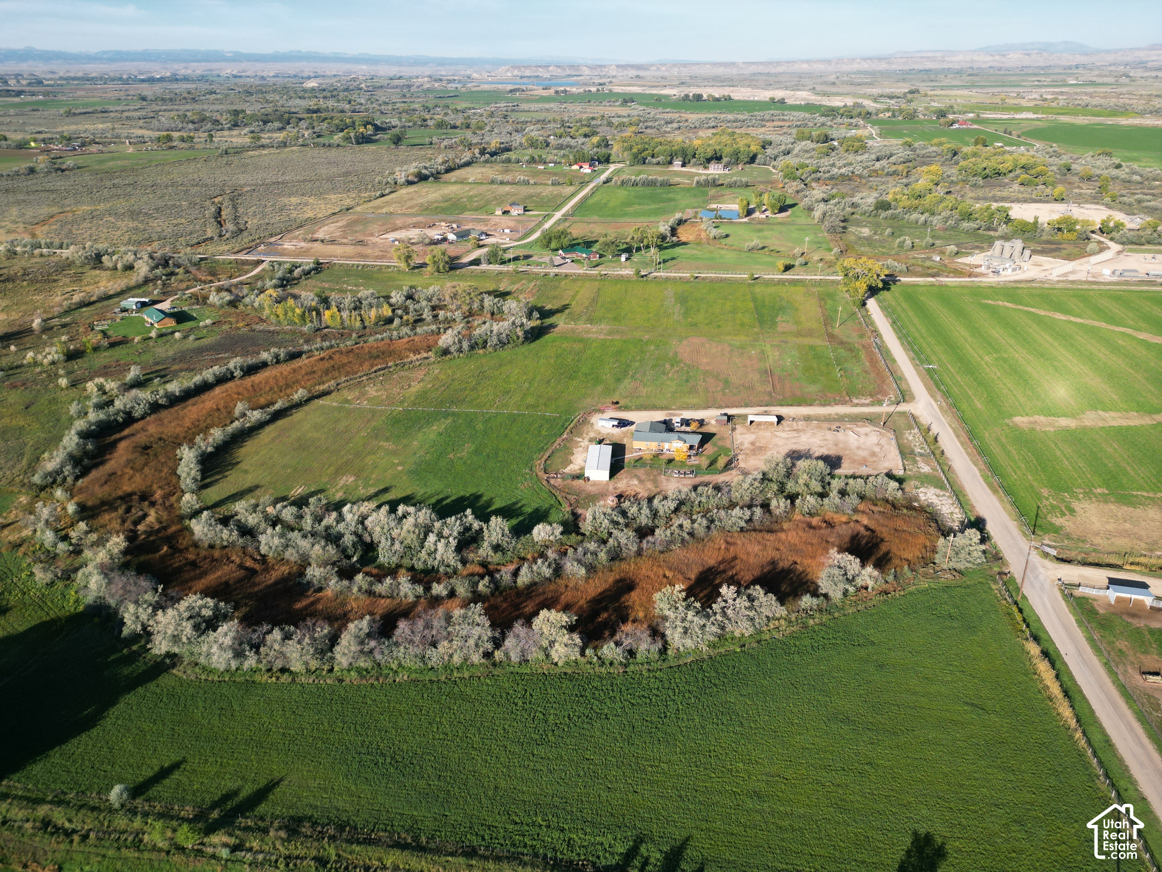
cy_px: 436
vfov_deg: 56.8
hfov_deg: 71.6
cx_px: 581
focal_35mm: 24
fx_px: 806
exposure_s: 1/2000
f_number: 1.7
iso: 130
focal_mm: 6.72
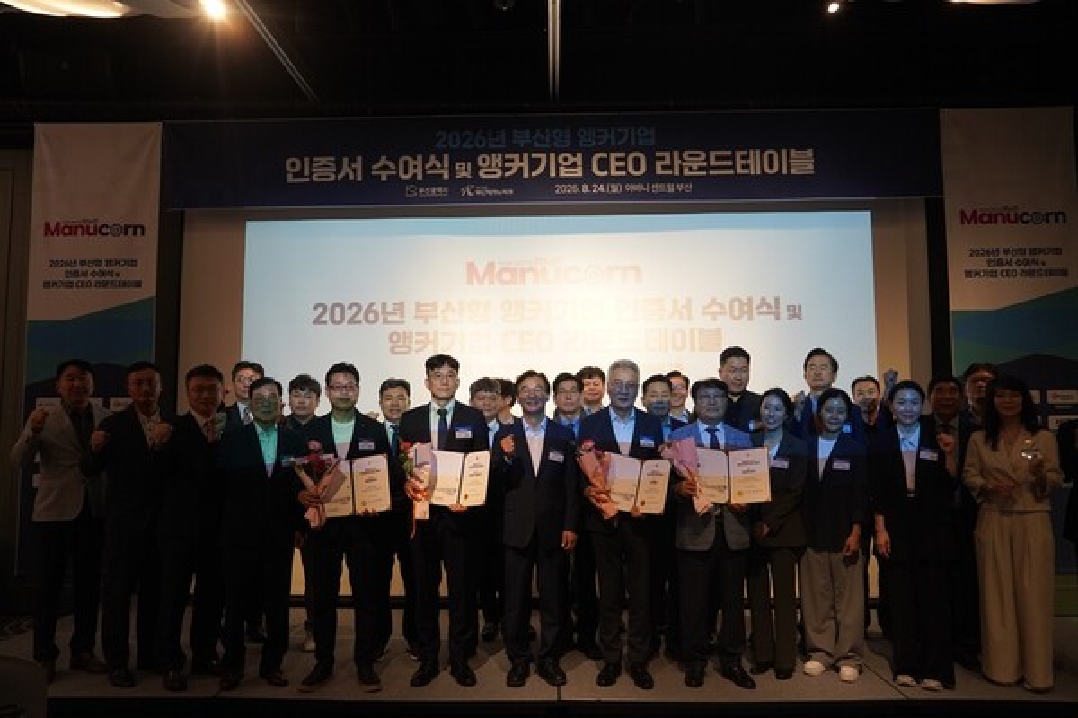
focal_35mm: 27
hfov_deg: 67.4
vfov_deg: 47.9
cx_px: 539
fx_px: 808
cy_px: 359
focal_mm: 18
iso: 800
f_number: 4
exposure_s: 1/160
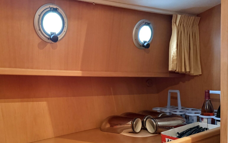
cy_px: 100
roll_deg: +3.6
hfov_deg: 57.2
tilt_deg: -7.1
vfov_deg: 37.7
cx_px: 81
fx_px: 205
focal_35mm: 33
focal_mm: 6.76
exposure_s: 1/30
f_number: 1.78
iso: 1250
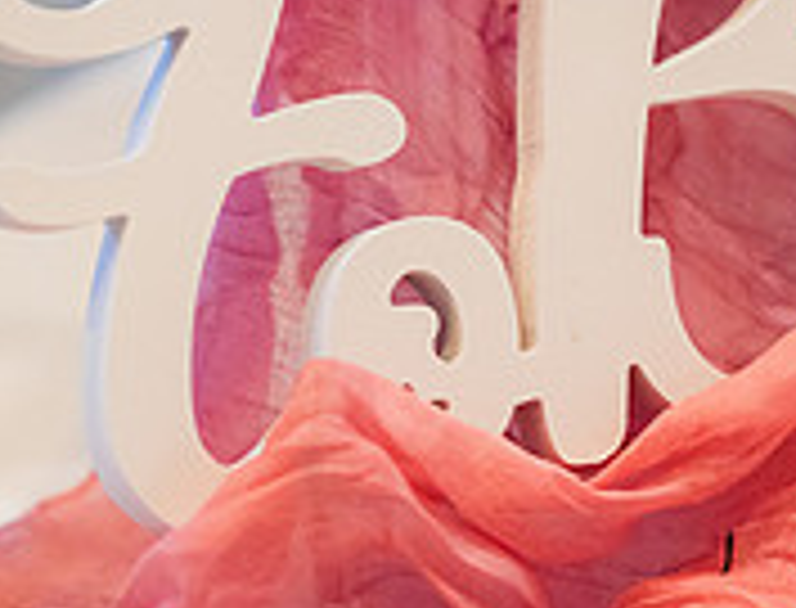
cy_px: 119
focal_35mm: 316
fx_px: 7311
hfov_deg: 6.2
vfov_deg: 4.8
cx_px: 670
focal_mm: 85
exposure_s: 1/250
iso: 1600
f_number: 1.4
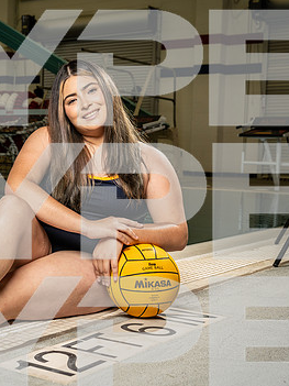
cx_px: 59
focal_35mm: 62
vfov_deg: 31.2
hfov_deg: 23.3
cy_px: 202
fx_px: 691
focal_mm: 39
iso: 640
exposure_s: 1/250
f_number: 5.6
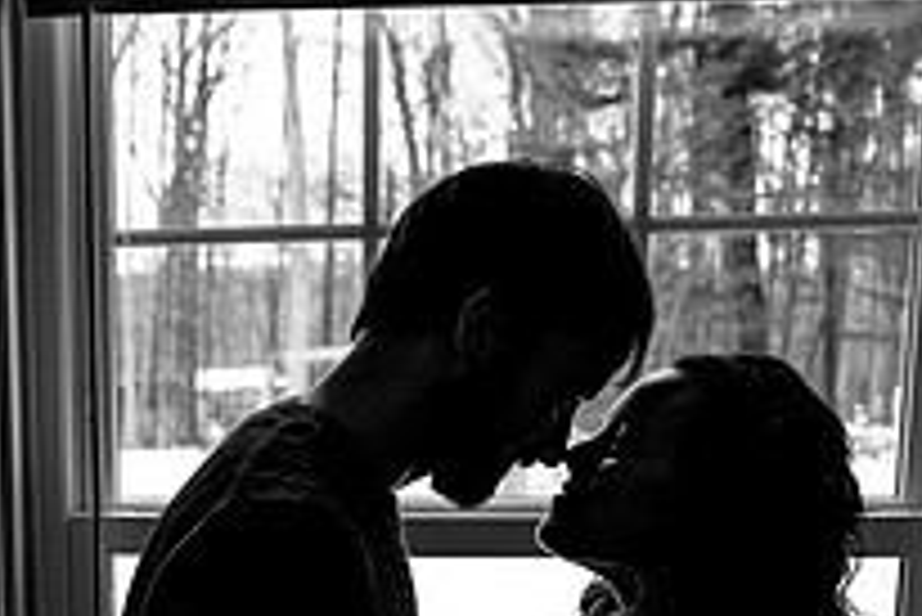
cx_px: 36
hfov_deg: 28.1
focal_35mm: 68
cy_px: 789
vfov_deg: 18.7
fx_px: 1743
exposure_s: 1/160
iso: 400
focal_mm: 24
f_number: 2.8
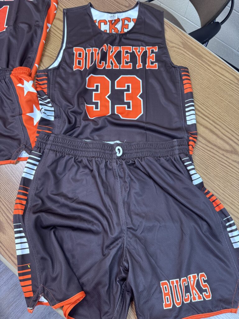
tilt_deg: -70.1
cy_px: 160
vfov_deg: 71.6
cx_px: 120
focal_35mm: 24
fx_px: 221
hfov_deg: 56.8
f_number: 1.78
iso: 200
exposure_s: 1/60
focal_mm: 6.76
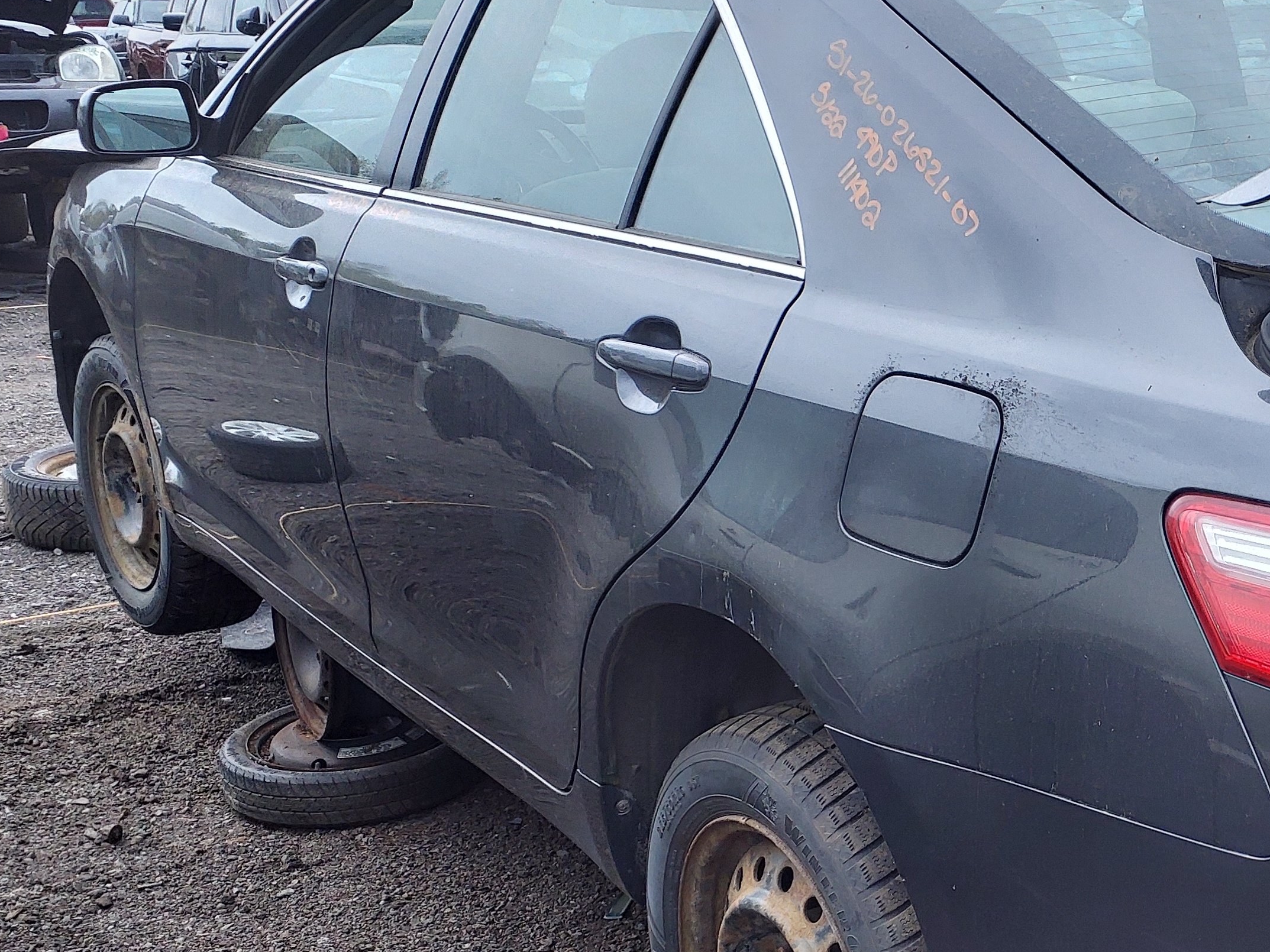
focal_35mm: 50
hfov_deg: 35.5
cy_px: 549
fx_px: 1834
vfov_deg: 29.1
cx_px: 1184
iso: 40
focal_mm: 3.58
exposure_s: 1/152
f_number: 1.9
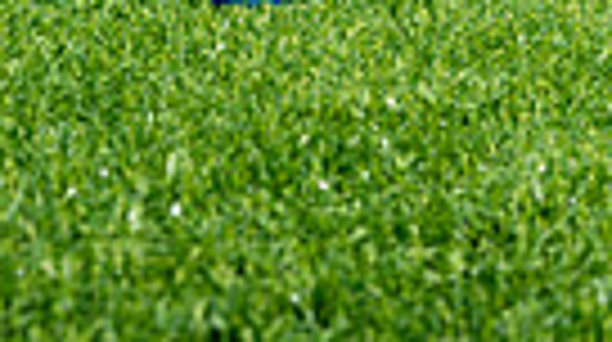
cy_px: -626
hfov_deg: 17.1
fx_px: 2025
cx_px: 454
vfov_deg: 8.4
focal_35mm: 125
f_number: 7.1
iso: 100
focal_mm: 36
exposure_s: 1/250
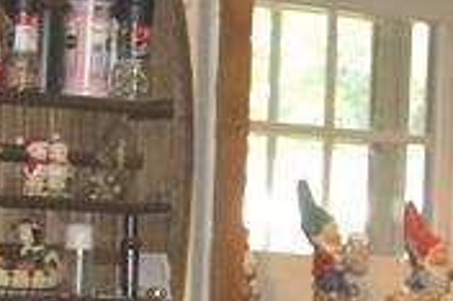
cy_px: 329
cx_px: 85
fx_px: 2565
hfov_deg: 10.1
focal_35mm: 204
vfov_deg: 6.7
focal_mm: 30
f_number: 4.2
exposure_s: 1/60
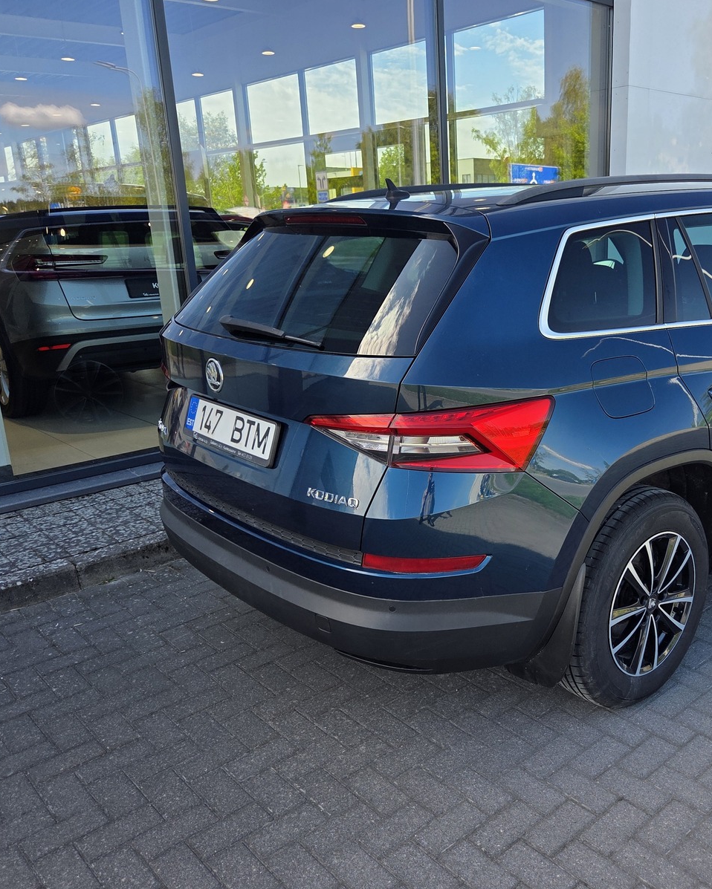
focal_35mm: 30
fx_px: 790
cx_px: 489
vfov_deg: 58.8
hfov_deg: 47.5
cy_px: 444
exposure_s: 1/1723
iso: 80
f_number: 1.8
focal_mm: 5.4
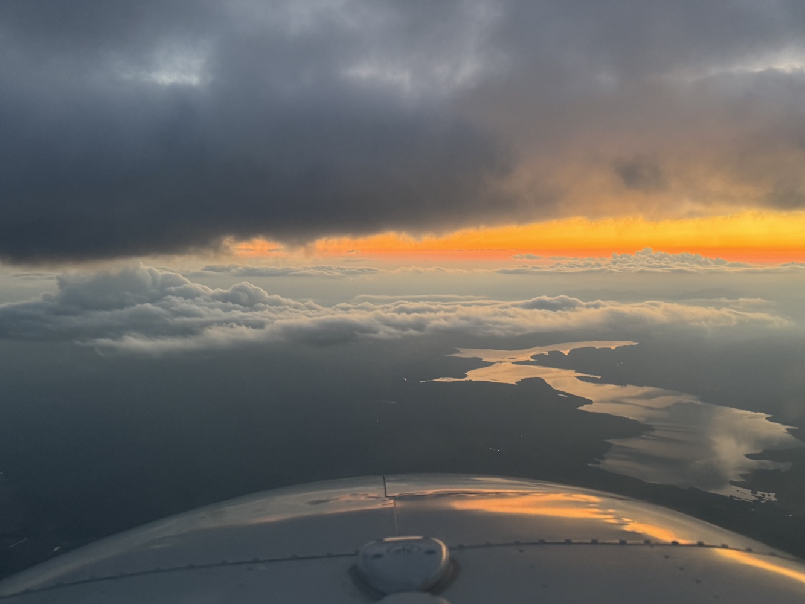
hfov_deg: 50.8
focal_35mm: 36
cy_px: 289
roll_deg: +0.7
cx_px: 507
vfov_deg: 39.7
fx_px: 837
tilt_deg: -3.8
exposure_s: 1/60
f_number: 1.78
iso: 250
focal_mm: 6.76
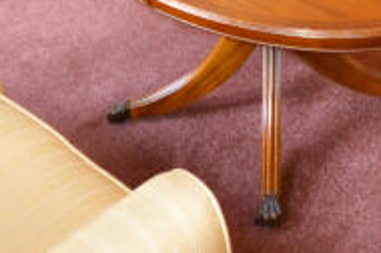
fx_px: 856
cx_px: 383
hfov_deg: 24.0
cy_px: -356
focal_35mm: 81
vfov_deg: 12.8
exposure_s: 1/60
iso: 560
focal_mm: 10
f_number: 4
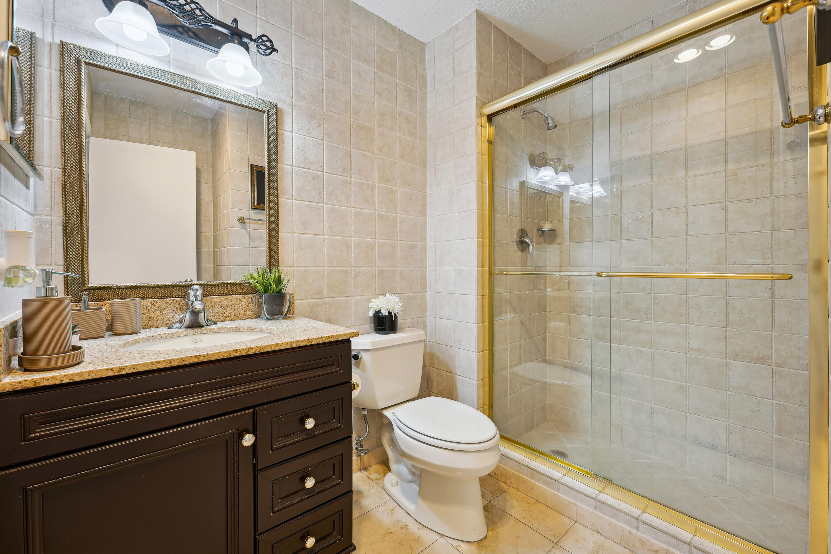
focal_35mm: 14
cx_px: 416
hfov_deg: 104.3
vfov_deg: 81.2
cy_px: 277
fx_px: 323
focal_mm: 14
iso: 250
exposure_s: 1/5
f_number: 8
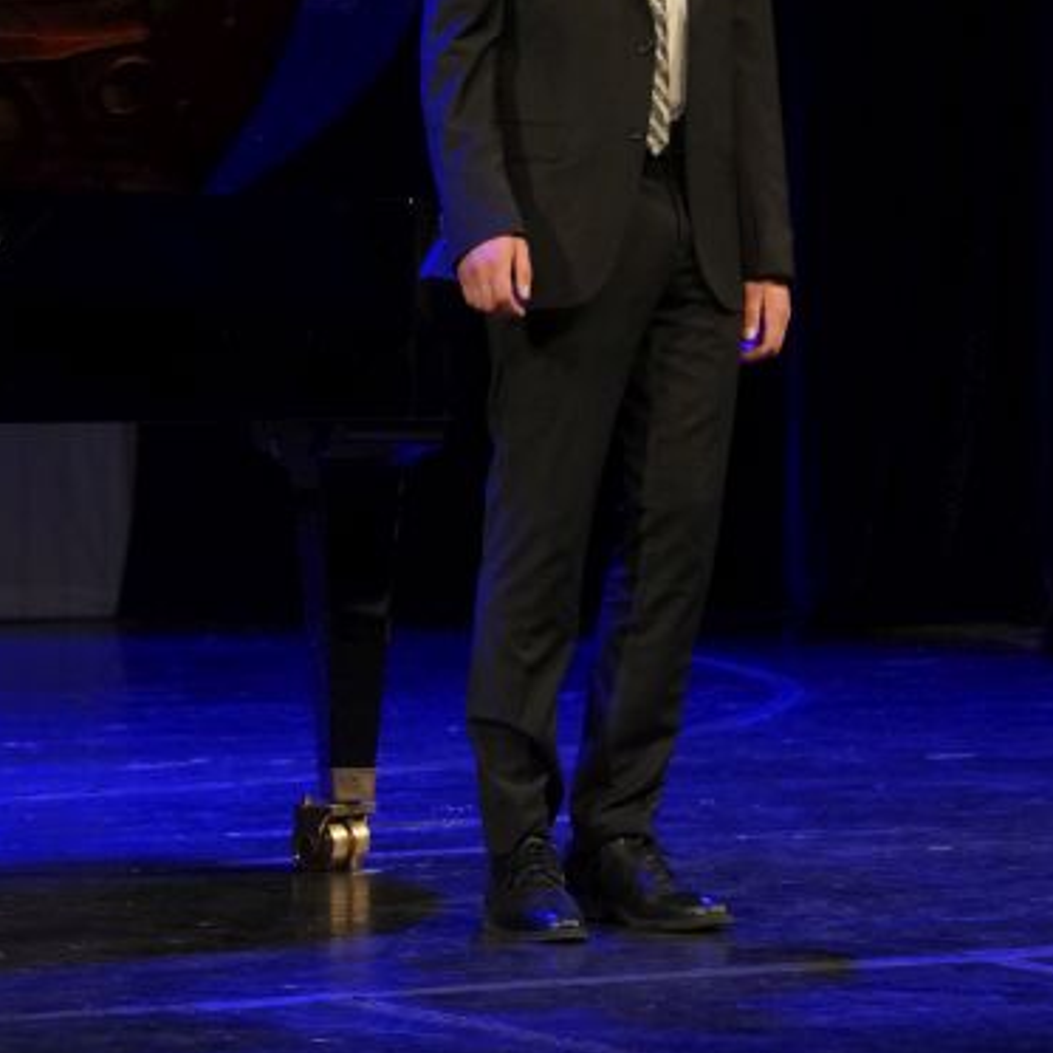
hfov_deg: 10.3
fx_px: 5816
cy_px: 147
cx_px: 630
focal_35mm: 169
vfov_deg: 10.3
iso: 2000
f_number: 2.8
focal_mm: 50
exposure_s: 1/125
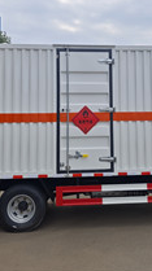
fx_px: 302
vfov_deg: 48.0
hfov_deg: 28.1
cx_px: 103
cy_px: 104
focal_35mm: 42
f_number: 1.6
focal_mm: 6.55
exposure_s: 1/3157
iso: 50
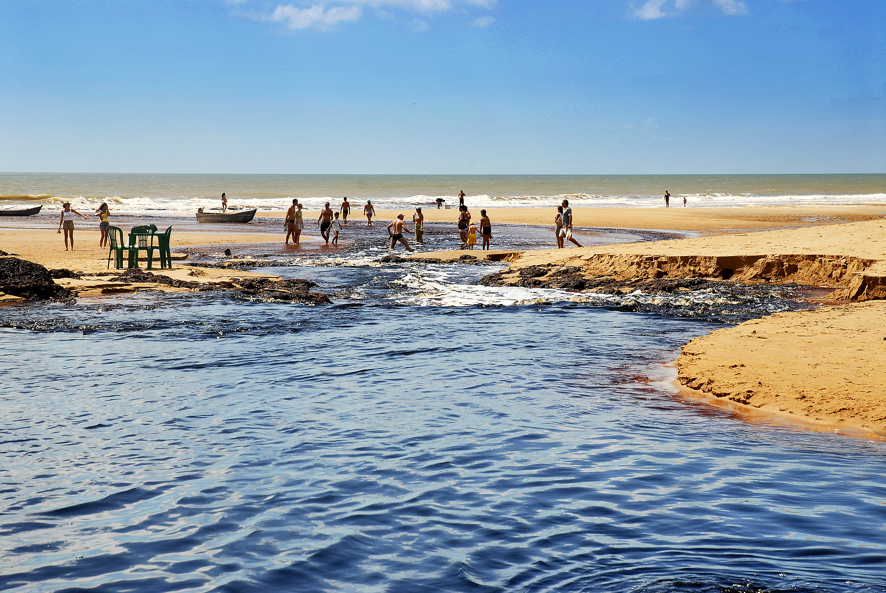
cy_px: 296
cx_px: 443
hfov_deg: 26.0
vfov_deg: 17.5
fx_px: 1922
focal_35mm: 78
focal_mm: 52
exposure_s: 1/200
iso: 100
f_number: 11
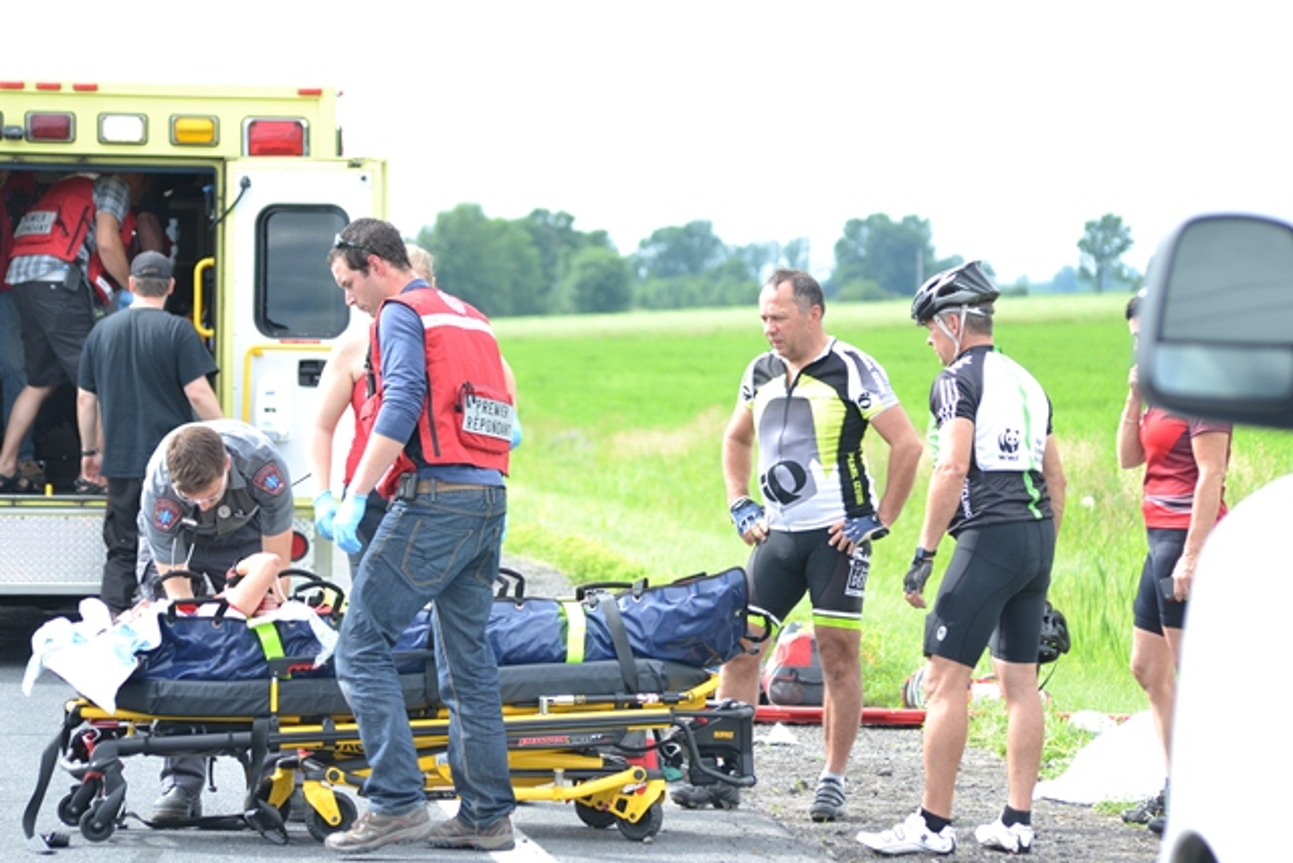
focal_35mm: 165
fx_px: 5927
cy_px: 432
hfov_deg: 12.4
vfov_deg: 8.3
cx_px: 646
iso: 200
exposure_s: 1/320
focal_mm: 110
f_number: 4.5
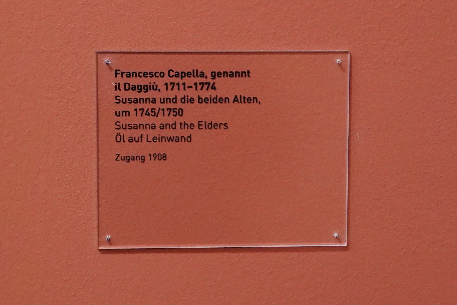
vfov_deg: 53.1
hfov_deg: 73.7
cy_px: 152
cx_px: 228
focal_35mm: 24
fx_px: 305
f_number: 4
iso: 3200
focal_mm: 24
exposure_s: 1/80
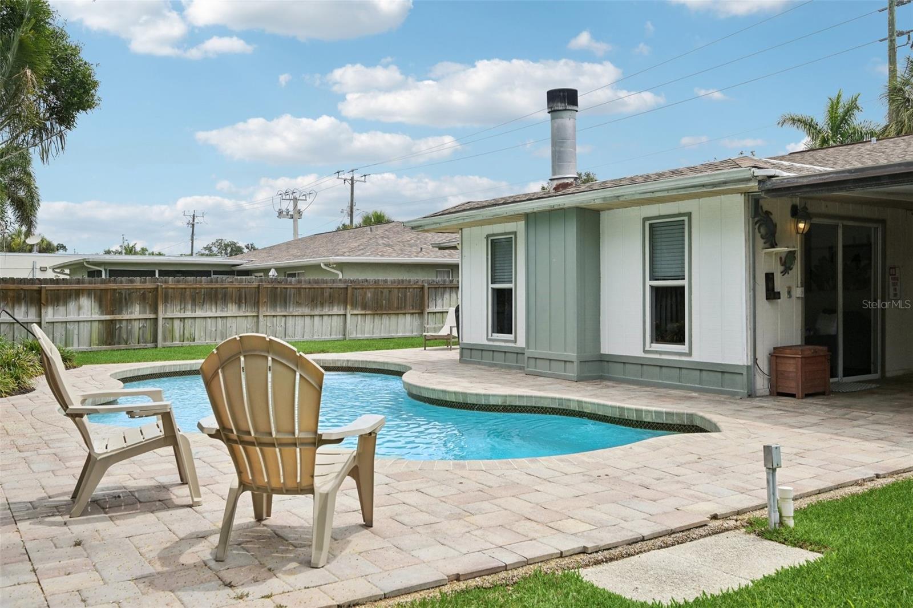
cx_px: 456
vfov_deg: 43.6
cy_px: 304
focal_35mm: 30
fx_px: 761
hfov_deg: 61.9
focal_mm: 30
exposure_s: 1/1600
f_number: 8
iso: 400
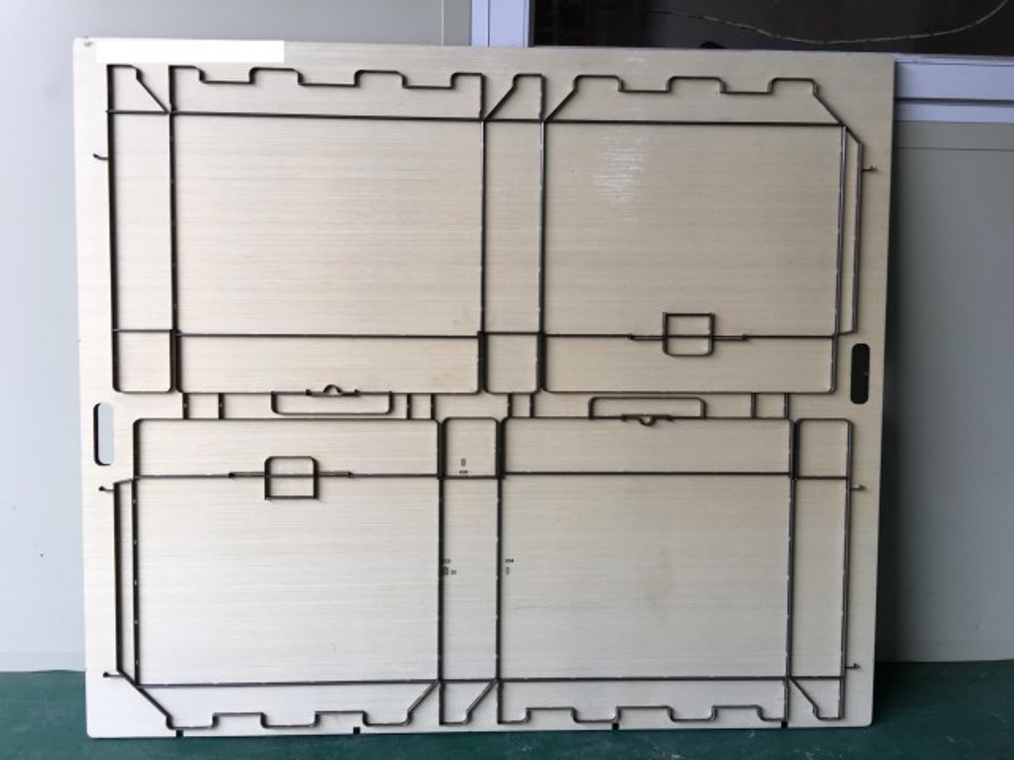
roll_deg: -1.3
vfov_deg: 48.2
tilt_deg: -12.0
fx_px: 849
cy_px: 380
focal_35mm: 29
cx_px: 507
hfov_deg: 61.7
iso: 32
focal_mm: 4.15
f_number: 2.2
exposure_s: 1/50
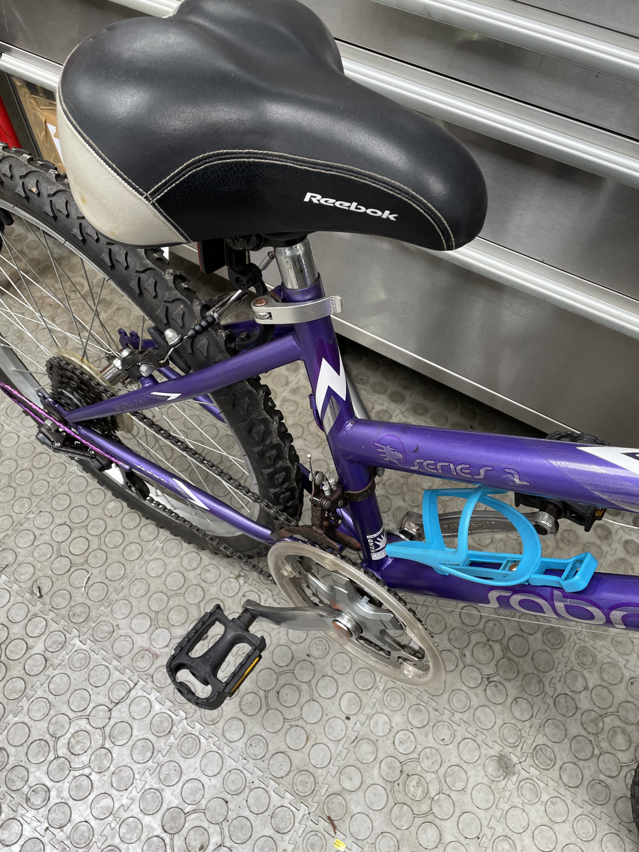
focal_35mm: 26
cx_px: 320
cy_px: 426
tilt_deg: -56.2
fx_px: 640
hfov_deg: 53.1
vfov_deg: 67.3
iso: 100
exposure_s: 1/100
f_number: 1.6
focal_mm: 4.2
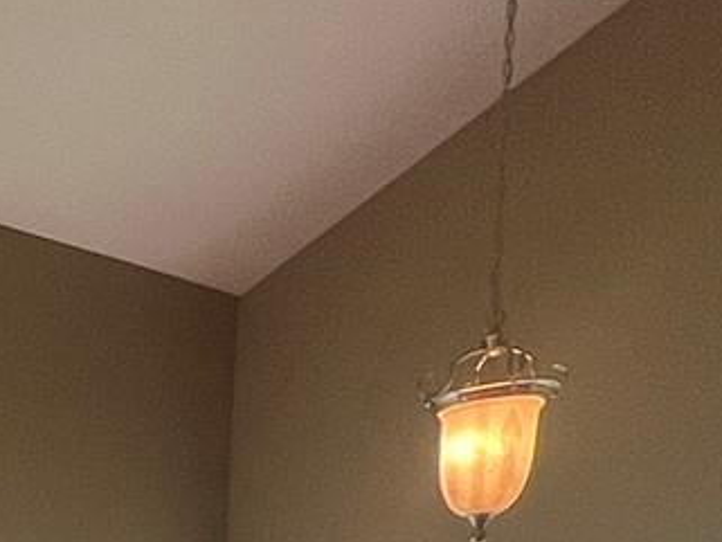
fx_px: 1732
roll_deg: +1.3
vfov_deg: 14.3
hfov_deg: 15.5
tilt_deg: -6.2
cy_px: 1138
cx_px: -918
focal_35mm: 83
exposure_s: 1/120
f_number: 1.8
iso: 100
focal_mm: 1.57
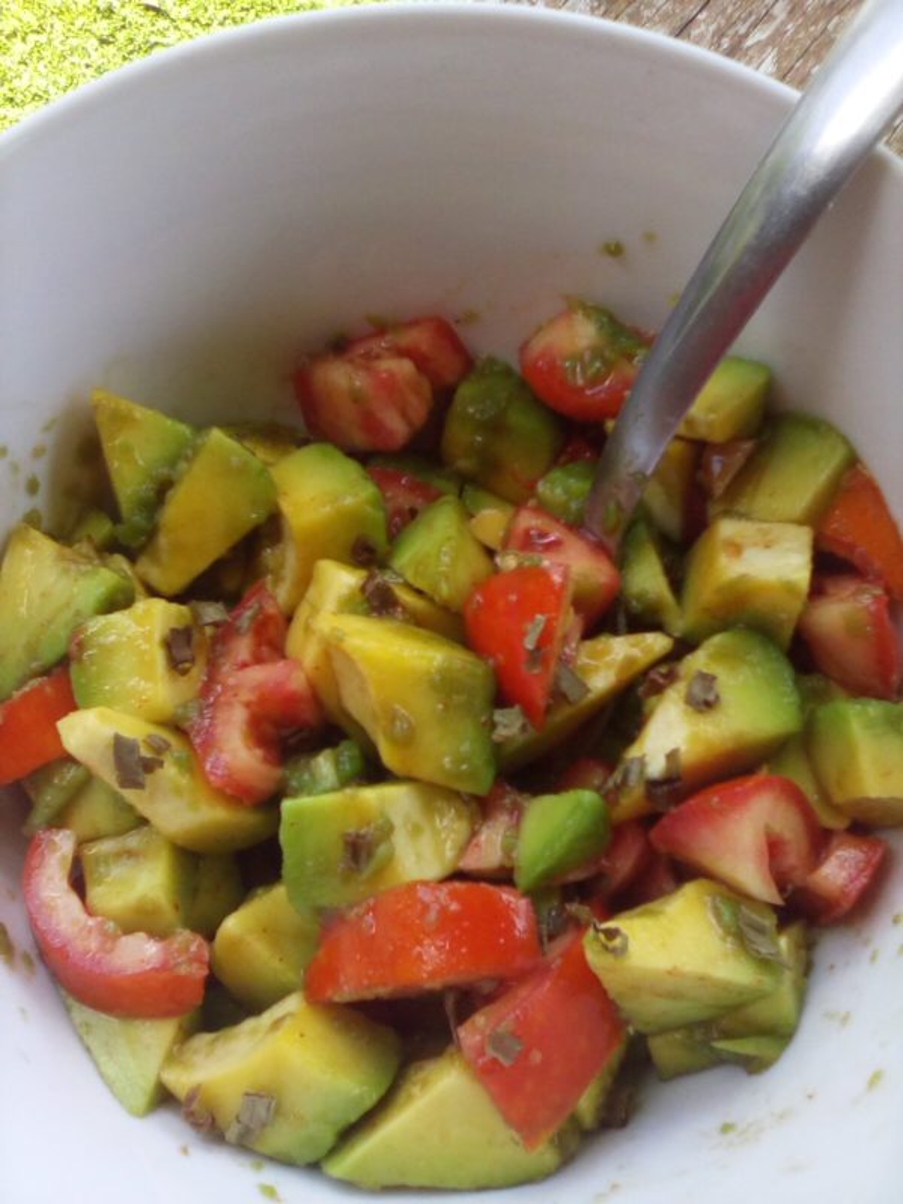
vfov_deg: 52.6
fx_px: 1217
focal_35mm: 35
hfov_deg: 40.7
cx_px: 452
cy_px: 602
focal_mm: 2.9
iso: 57
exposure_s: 1/162
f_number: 2.8
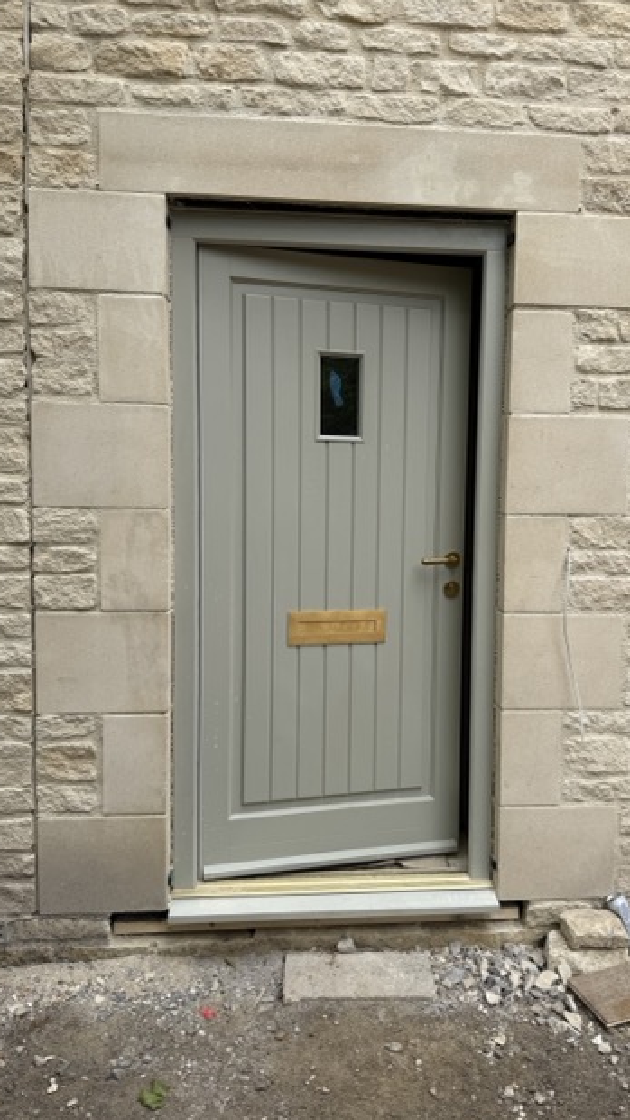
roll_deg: +0.8
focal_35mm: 27
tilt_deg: -4.9
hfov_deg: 42.7
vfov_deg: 69.9
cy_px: 560
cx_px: 377
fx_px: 801
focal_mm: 6.76
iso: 80
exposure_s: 1/1437
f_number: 1.78
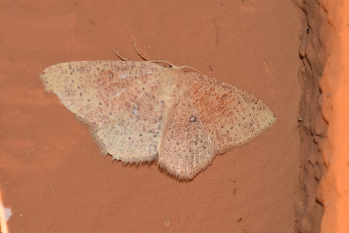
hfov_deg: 9.8
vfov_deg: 6.5
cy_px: 116
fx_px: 2036
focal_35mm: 210
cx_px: 174
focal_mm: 140
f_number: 8
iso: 100
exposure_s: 1/60
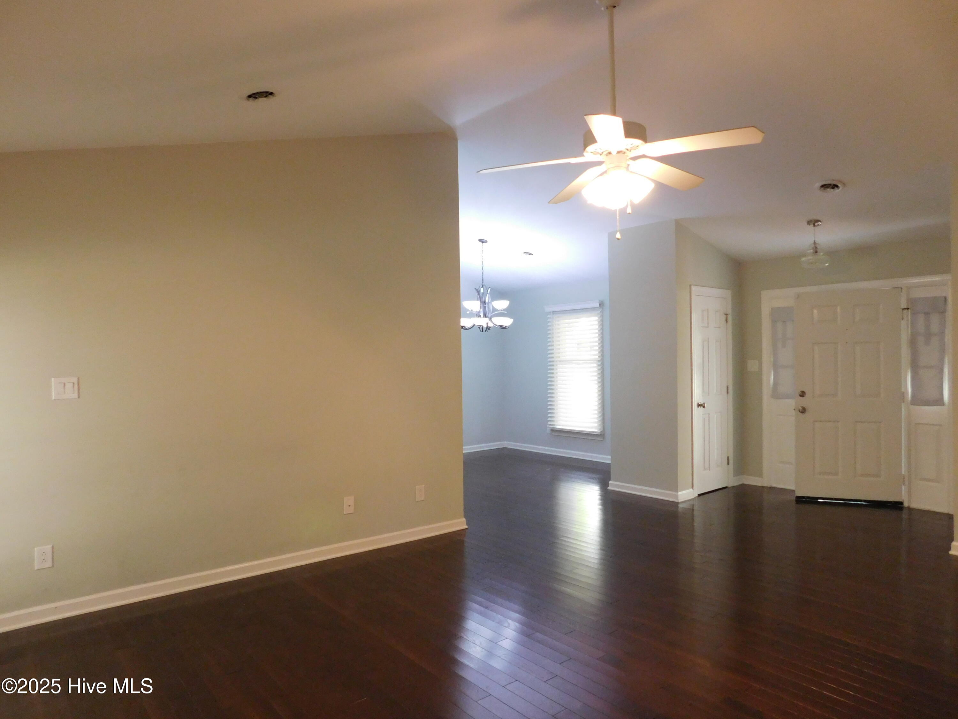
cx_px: 479
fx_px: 637
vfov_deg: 58.9
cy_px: 360
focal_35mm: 23
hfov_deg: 73.9
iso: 400
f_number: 3
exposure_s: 1/20
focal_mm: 4
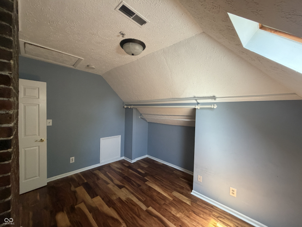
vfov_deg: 85.7
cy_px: 114
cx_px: 151
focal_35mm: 14
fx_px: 122
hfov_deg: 102.1
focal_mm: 2.22
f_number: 2.2
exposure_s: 1/69
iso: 320
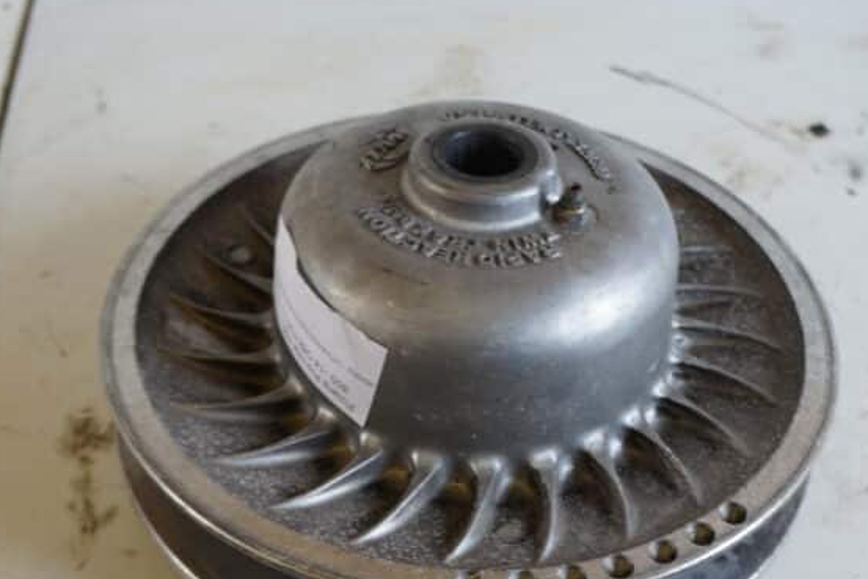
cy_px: 467
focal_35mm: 50
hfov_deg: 39.5
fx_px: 1206
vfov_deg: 26.5
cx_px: 509
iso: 250
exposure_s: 1/60
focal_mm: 18
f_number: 4
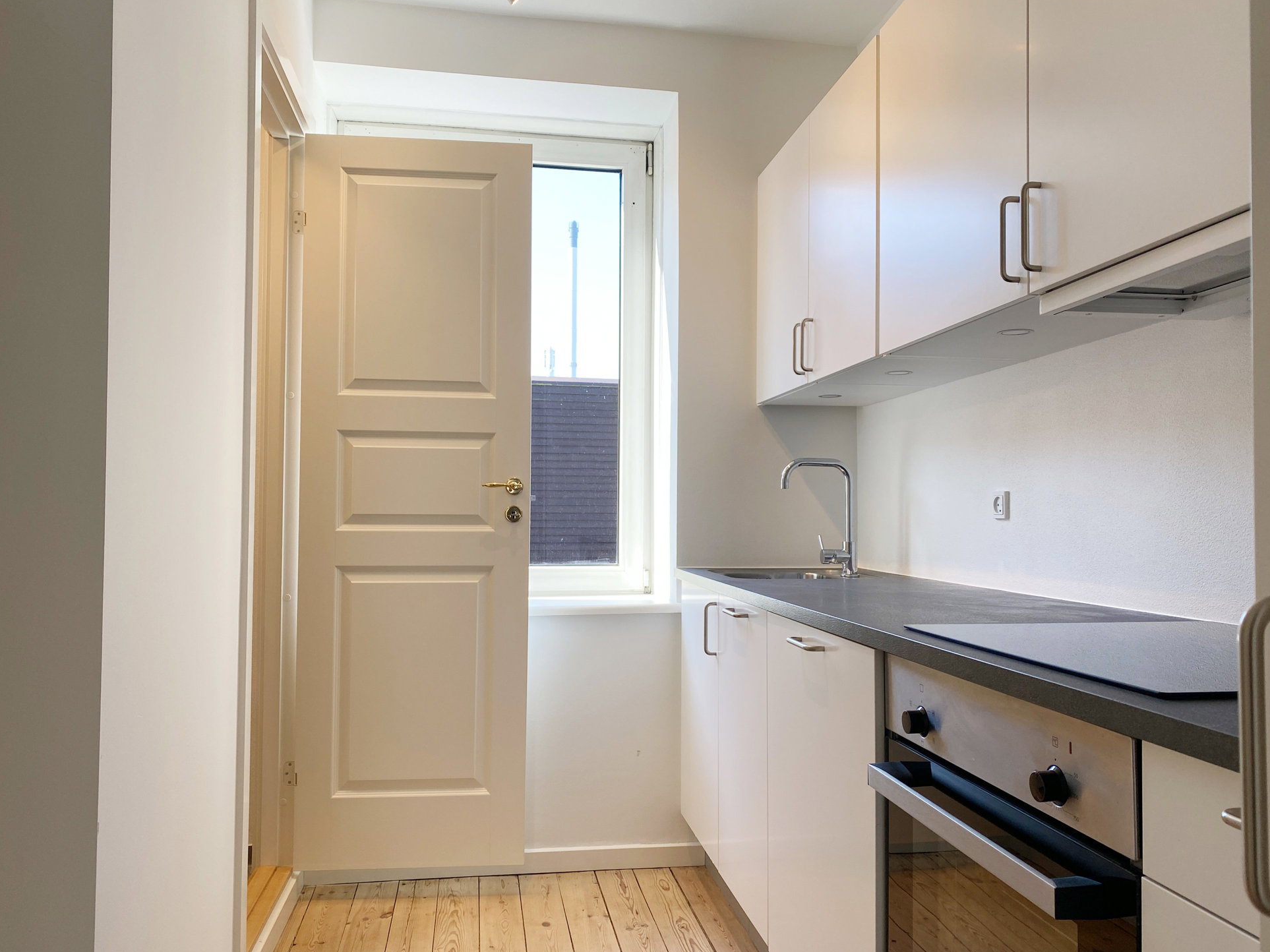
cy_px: 489
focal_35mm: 27
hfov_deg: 65.3
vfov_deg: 51.3
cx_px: 655
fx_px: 990
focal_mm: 4.25
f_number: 1.8
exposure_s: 1/137
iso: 32
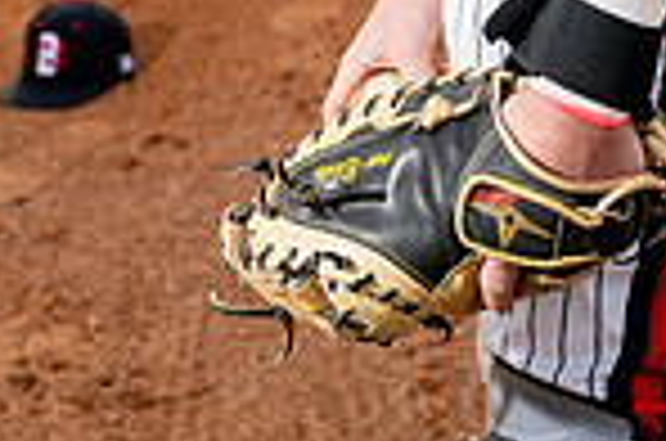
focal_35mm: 125
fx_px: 2308
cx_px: 518
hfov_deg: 16.3
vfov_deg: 9.8
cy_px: -549
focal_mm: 41
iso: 100
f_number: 4
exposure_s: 1/250
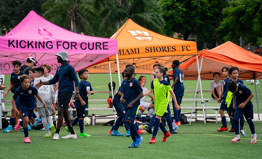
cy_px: 81
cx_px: 124
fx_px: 1521
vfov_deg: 6.0
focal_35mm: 215
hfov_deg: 9.8
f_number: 8
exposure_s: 1/500
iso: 400
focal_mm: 198
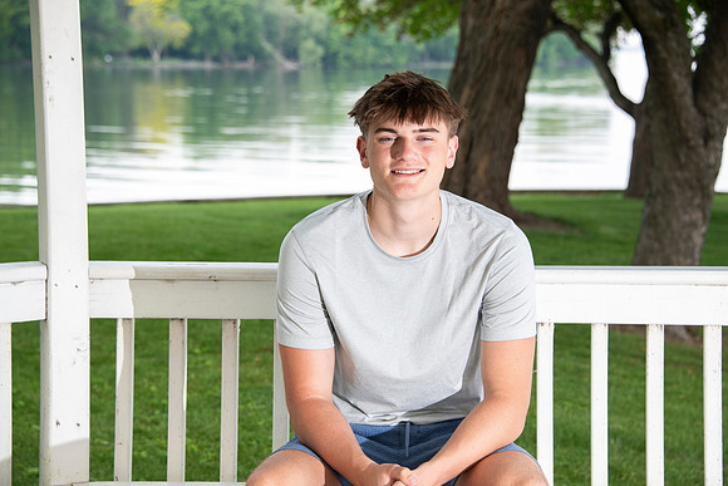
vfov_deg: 13.7
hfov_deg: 20.4
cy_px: 243
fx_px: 2023
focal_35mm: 100
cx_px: 364
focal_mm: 100
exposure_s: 1/160
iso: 320
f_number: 6.3
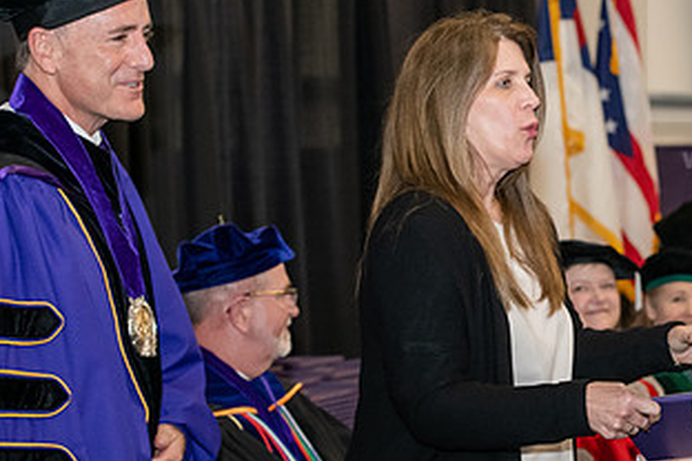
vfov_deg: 10.5
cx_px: 581
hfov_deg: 15.6
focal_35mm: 130
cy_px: 205
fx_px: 2499
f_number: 5
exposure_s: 1/200
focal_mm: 70
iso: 2500
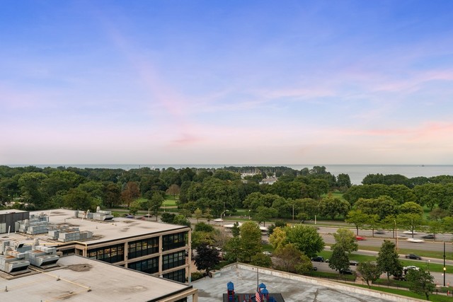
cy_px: 151
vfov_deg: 42.3
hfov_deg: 60.3
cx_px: 226
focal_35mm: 31
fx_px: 390
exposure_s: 1/15
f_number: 8
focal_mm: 31
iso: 320
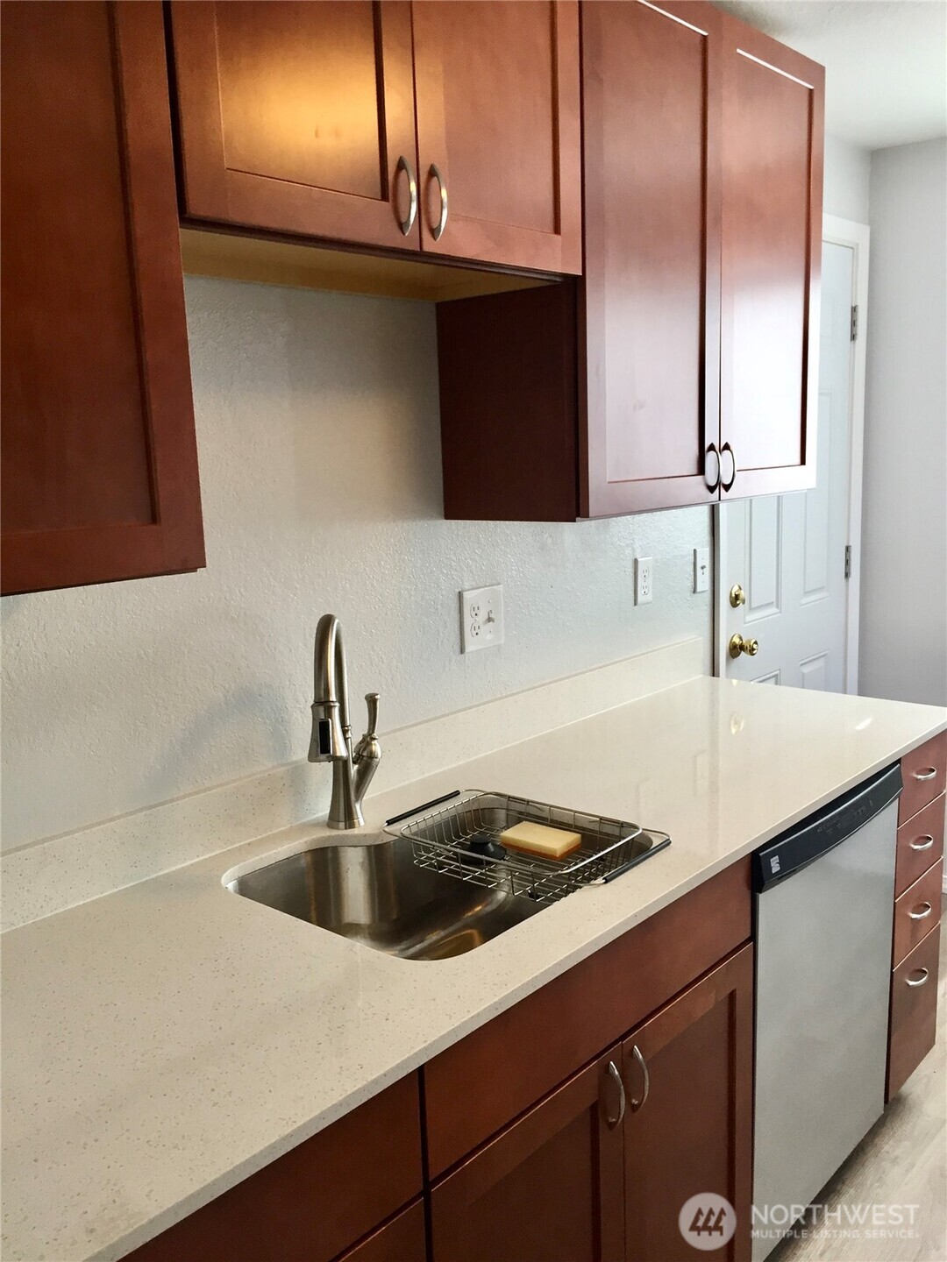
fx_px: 1058
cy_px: 631
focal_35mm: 29
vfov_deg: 61.7
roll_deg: +2.6
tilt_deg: -8.8
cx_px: 474
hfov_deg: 48.2
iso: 32
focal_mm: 4.15
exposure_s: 1/30
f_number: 2.2
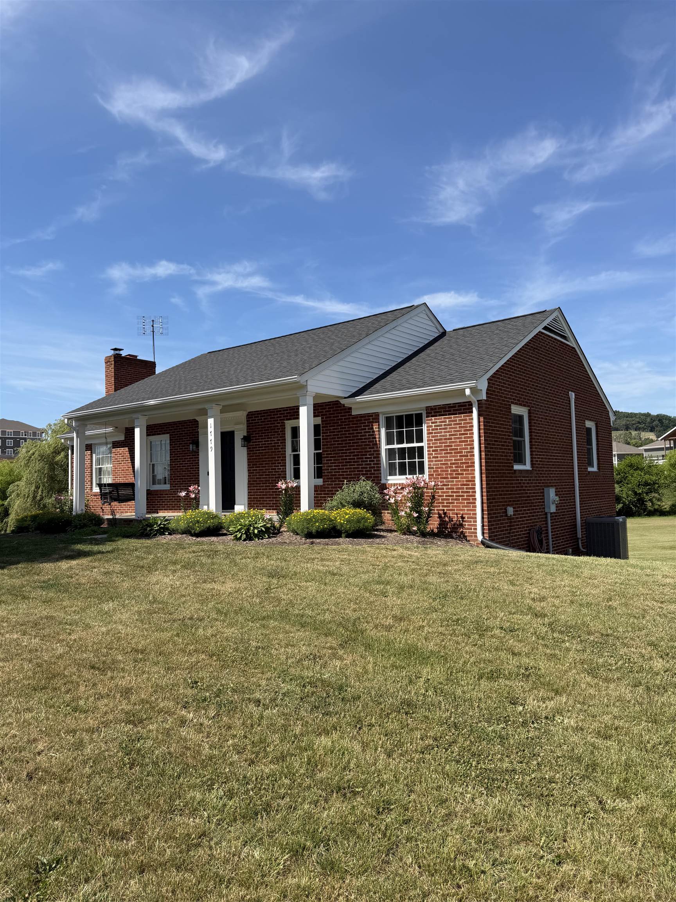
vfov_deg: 71.6
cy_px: 451
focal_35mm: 24
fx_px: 625
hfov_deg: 56.8
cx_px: 338
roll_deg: +0.2
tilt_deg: +2.9
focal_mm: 6.76
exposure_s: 1/4405
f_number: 1.78
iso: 80
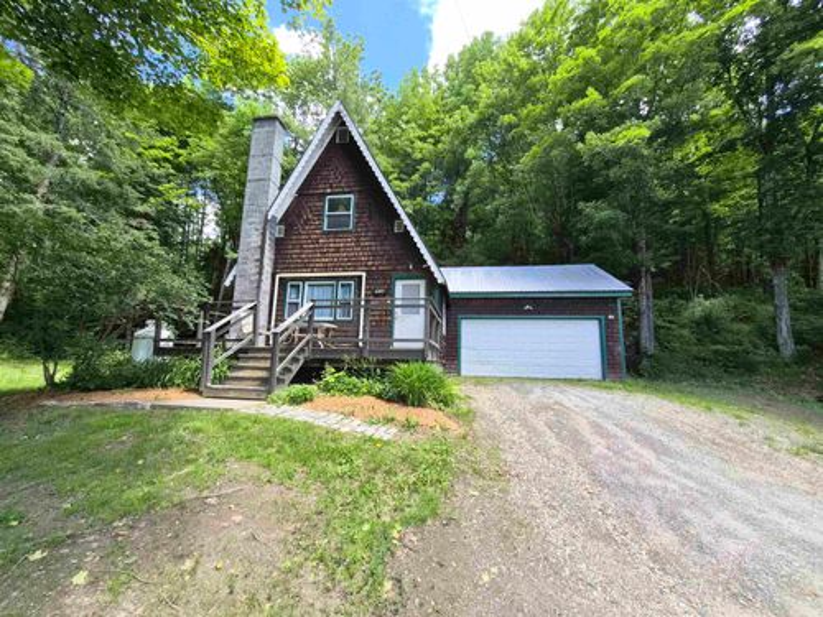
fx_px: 309
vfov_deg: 89.9
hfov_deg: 106.2
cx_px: 412
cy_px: 308
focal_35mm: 13
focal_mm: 1.7
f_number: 2.2
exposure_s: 1/215
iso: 25
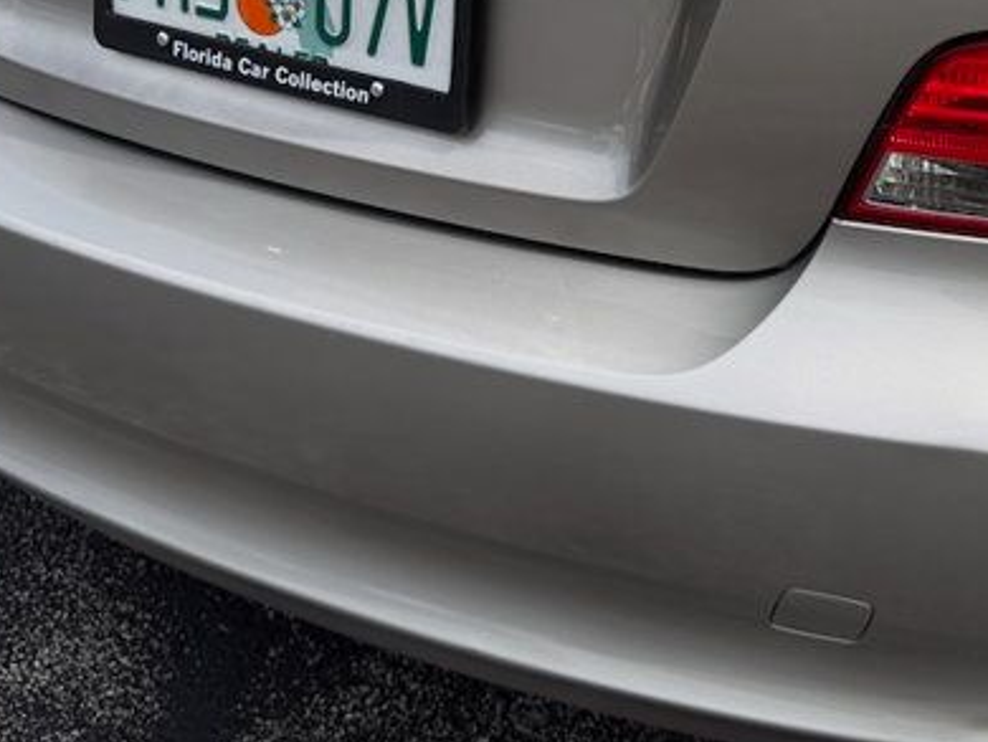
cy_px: -99
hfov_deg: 30.2
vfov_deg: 21.9
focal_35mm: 63
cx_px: 735
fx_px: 1799
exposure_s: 1/4167
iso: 80
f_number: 1.78
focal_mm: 6.76
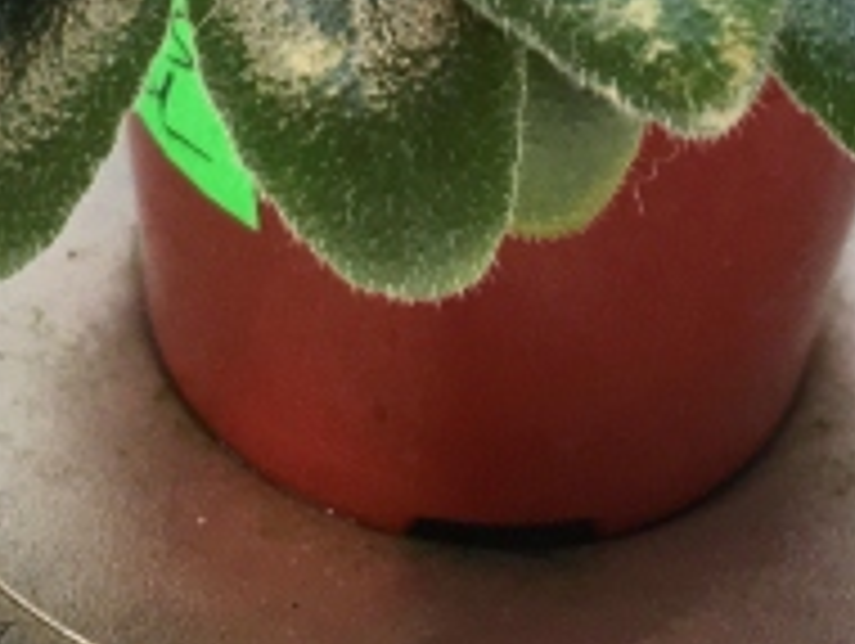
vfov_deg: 11.1
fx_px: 3017
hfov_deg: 16.1
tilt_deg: -23.7
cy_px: -608
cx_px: 306
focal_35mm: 122
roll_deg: -0.7
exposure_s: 1/100
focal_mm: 4.15
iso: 40
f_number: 2.2
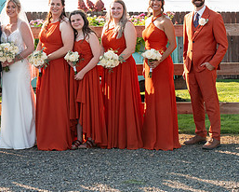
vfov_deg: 15.7
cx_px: 21
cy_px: 26
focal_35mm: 97
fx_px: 687
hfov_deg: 19.4
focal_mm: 35
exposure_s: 1/320
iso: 250
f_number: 5
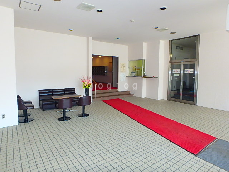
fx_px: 139
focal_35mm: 21
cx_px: 114
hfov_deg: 79.0
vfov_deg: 63.4
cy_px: 86
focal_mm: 3.7
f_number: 3.5
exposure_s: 1/30
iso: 250
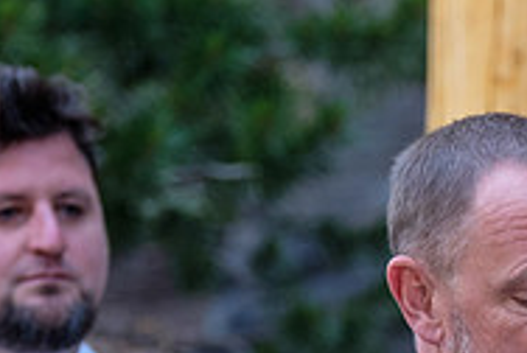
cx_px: 605
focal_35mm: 453
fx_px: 6642
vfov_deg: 3.0
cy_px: 382
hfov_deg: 4.5
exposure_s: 1/200
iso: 1000
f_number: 2.8
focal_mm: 98.2
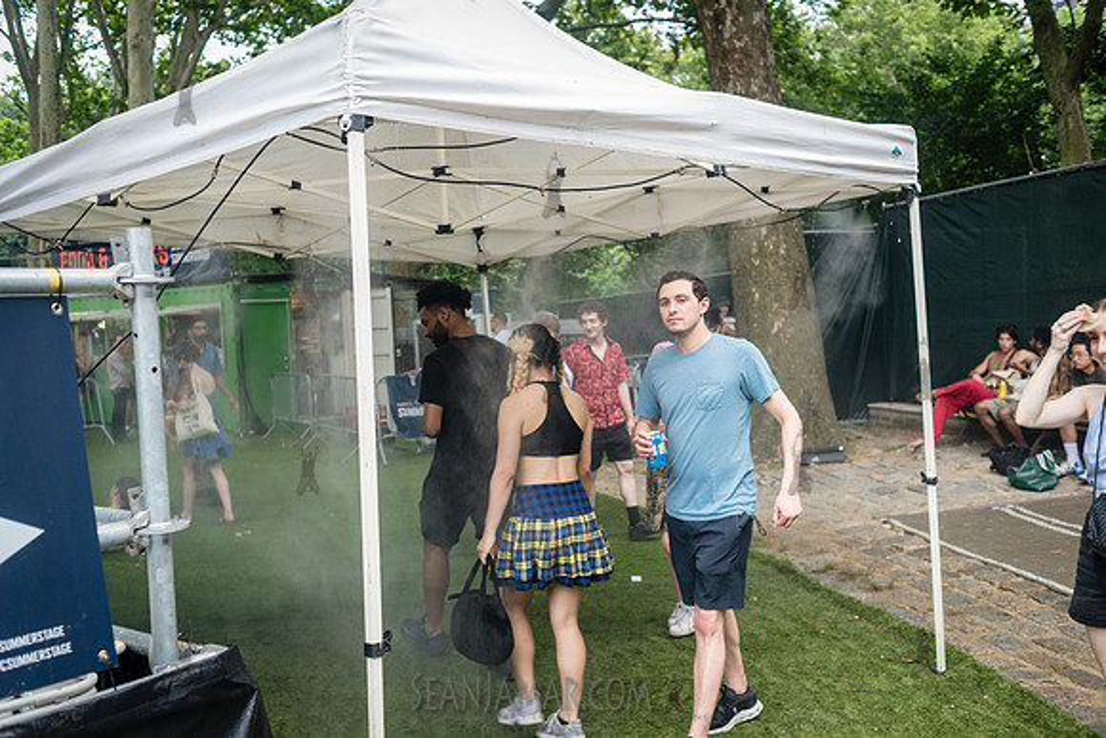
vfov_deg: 37.9
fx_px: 1075
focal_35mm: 35
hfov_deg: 54.4
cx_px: 553
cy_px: 369
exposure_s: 1/100
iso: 800
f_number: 3.5
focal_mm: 35
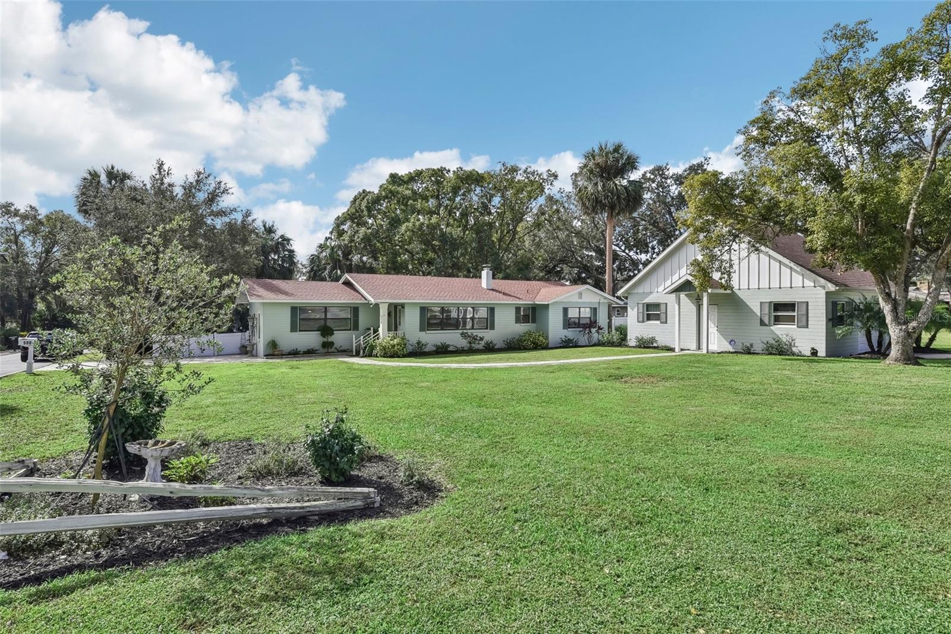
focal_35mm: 18
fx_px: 476
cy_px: 317
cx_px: 476
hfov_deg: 90.0
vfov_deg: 67.4
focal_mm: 18
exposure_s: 1/125
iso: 100
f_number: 11
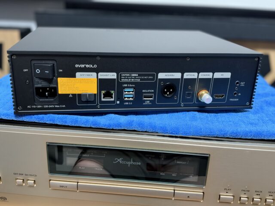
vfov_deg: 41.8
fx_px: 270
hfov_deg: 54.0
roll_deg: -3.0
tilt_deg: -20.9
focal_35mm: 34
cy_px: 103
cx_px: 138
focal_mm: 6.93
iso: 1250
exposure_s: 1/30
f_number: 4
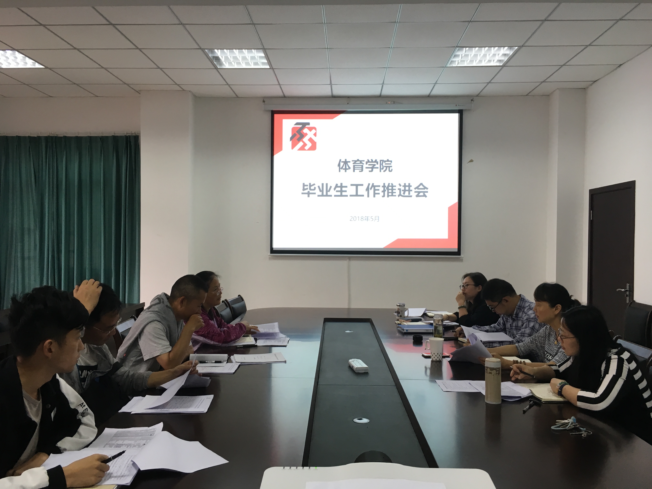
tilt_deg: +0.0
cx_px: 326
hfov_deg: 61.7
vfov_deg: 48.2
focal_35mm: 29
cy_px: 244
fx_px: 546
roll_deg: -1.4
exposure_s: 1/33
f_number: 2.2
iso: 80
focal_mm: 4.15
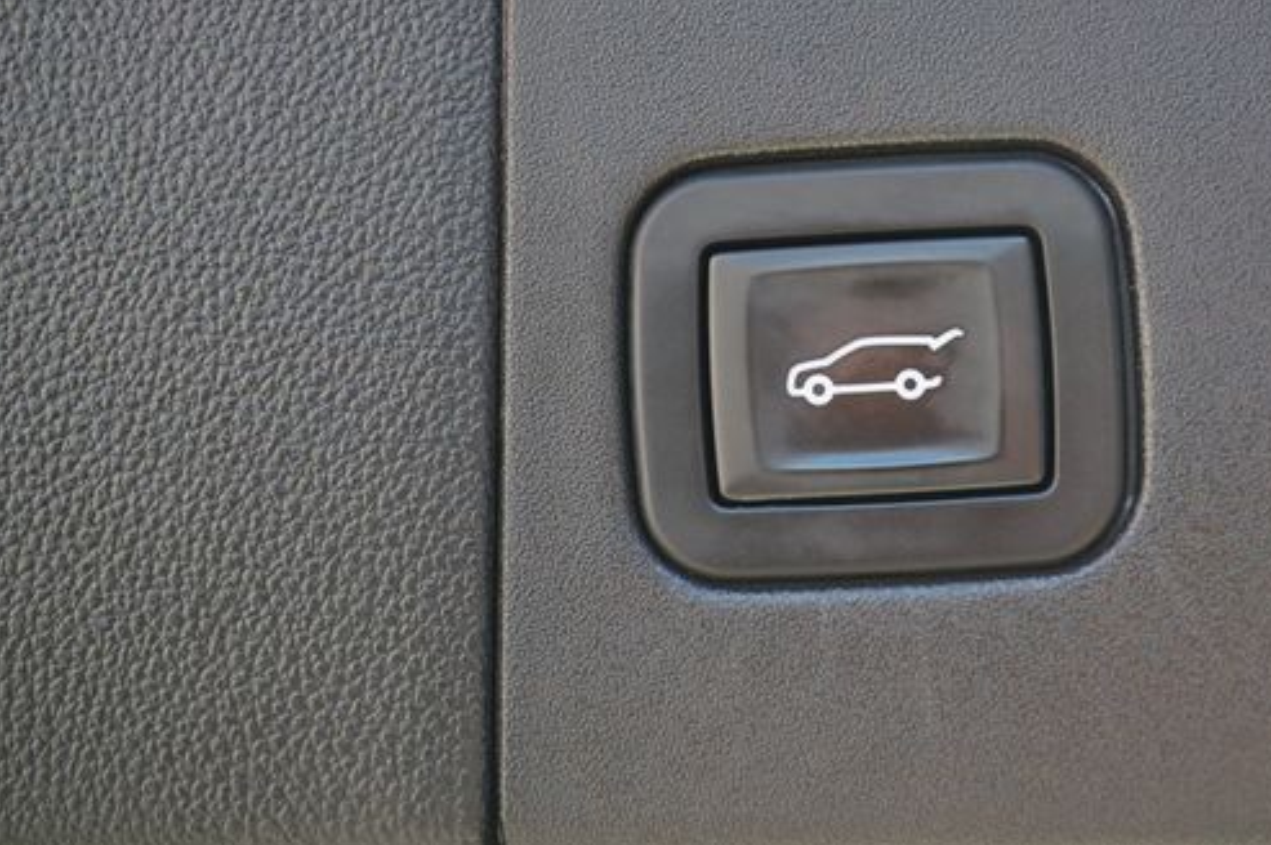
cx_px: 812
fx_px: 2611
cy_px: 299
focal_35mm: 74
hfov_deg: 27.2
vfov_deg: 18.4
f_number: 5.6
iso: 320
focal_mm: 38
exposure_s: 1/60
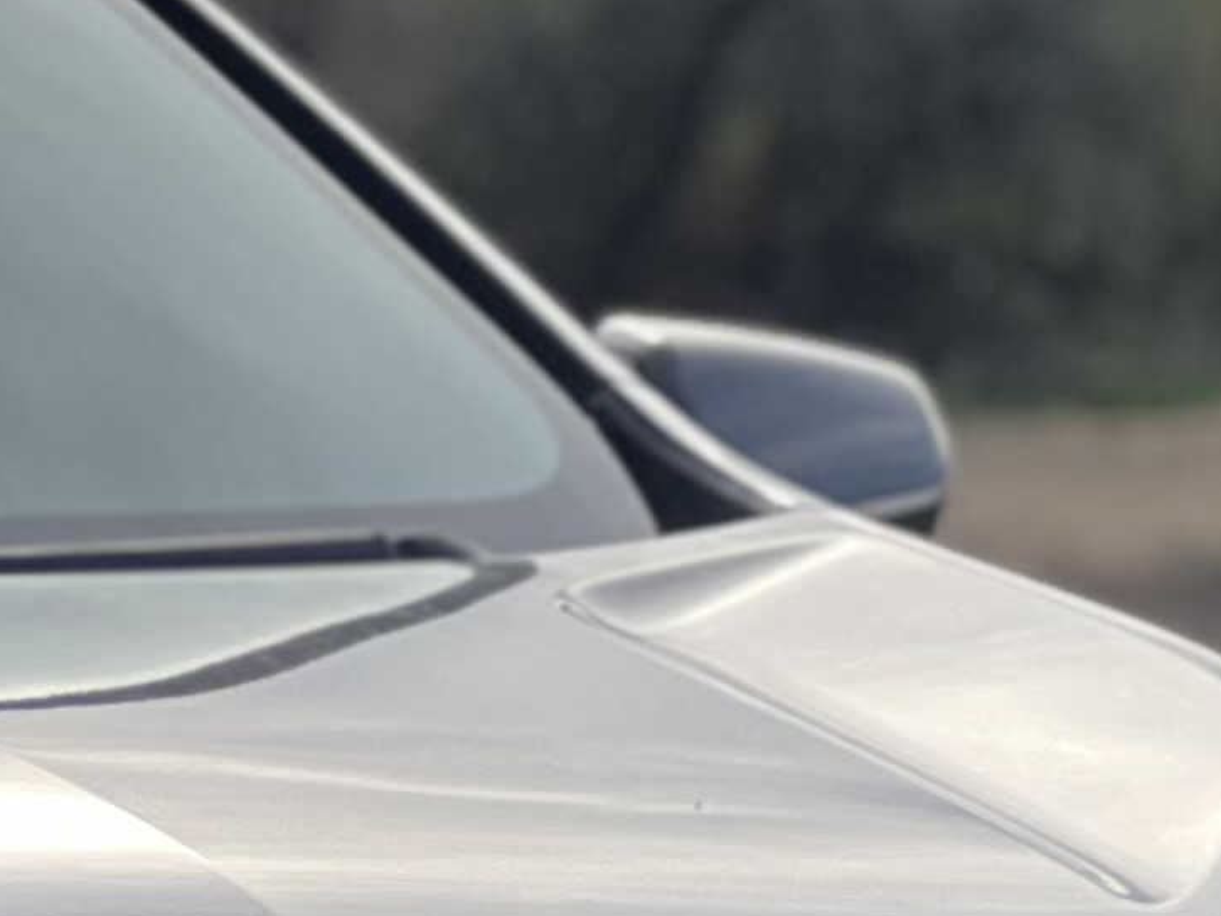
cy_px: 1398
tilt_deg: -2.9
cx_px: -977
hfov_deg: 4.6
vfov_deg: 3.5
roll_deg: -0.6
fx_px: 15099
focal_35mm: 428
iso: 32
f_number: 2.8
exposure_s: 1/481
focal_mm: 9
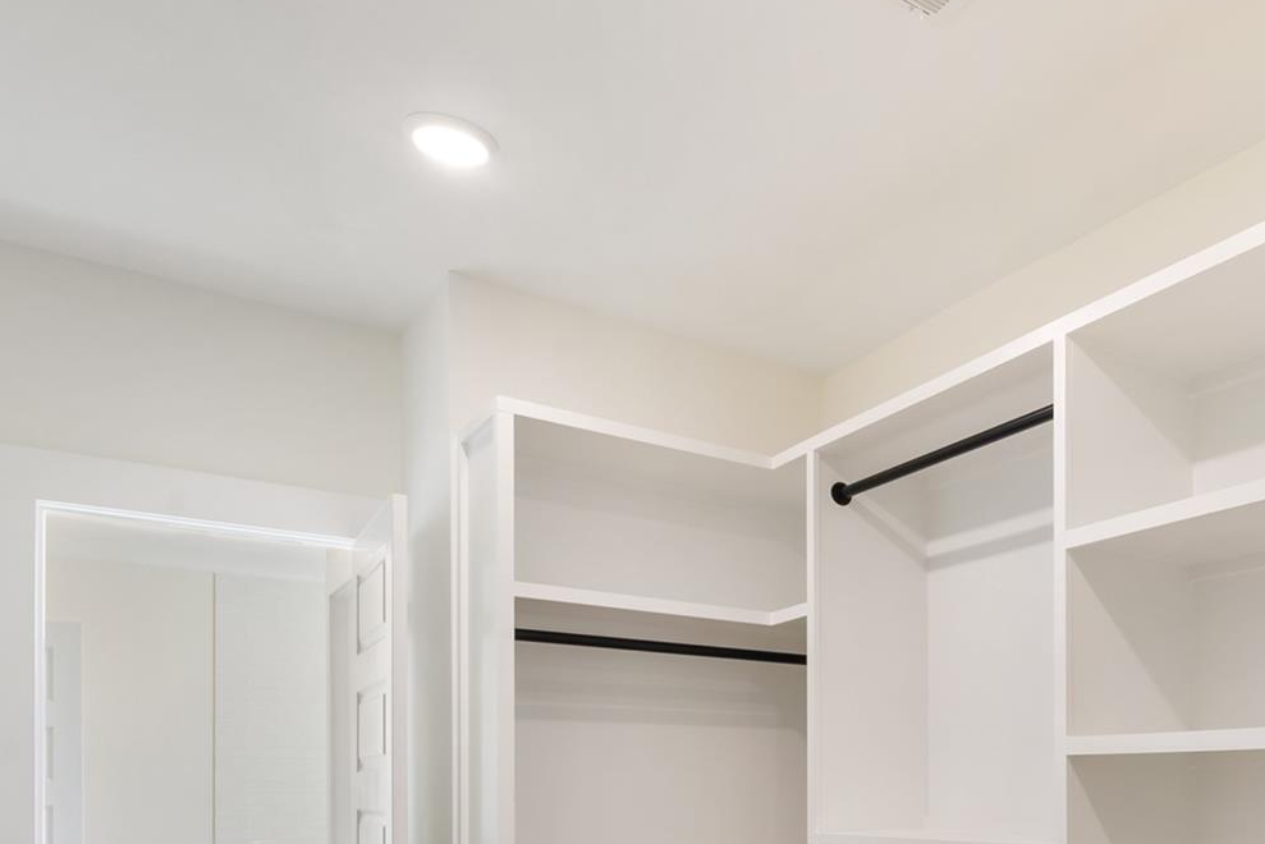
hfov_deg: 56.3
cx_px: 1104
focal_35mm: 29
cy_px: 760
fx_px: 1019
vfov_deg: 41.4
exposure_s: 1.3
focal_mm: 14
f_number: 11
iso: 100
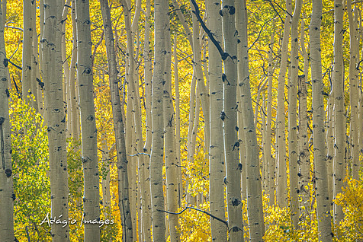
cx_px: 211
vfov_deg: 8.1
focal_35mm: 170
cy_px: 127
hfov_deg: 12.1
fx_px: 1715
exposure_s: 1/500
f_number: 6.3
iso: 400
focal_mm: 93
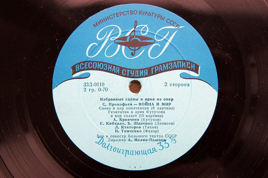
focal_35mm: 52
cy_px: 89
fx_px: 391
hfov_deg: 37.9
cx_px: 134
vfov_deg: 25.7
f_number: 5
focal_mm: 35
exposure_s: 1/90
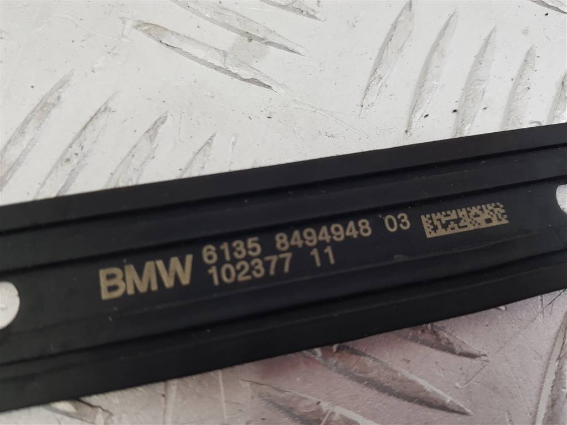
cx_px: 284
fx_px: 426
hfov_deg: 67.3
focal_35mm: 26
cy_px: 212
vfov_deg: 53.1
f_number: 1.7
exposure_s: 1/100
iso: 64
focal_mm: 4.2
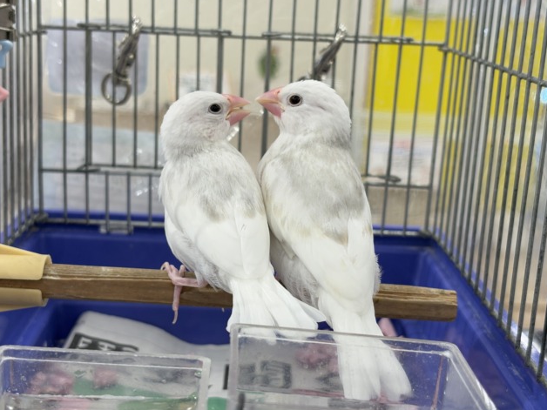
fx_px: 838
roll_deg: -2.1
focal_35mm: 53
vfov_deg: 27.5
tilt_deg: -13.4
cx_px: 278
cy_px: 204
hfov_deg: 36.2
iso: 40
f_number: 1.6
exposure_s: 1/50
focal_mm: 5.96
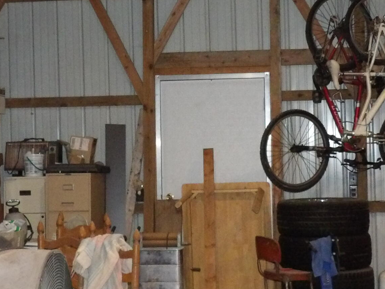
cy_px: 122
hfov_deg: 22.7
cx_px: 168
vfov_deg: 17.2
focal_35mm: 86
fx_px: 956
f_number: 3.1
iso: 800
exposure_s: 1/33
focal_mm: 5.9
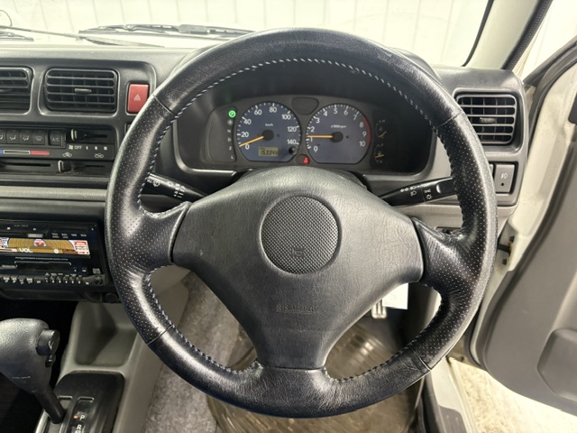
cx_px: 288
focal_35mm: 26
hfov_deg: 67.3
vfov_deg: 53.1
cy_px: 216
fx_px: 433
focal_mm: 5.96
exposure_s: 1/50
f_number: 1.6
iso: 400
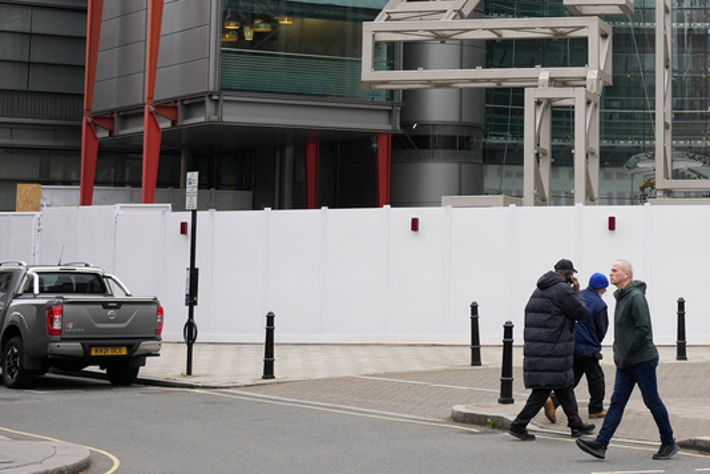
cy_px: 31
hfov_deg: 21.5
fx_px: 1814
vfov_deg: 14.7
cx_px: 673
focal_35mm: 92
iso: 200
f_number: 2.8
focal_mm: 32
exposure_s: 1/640
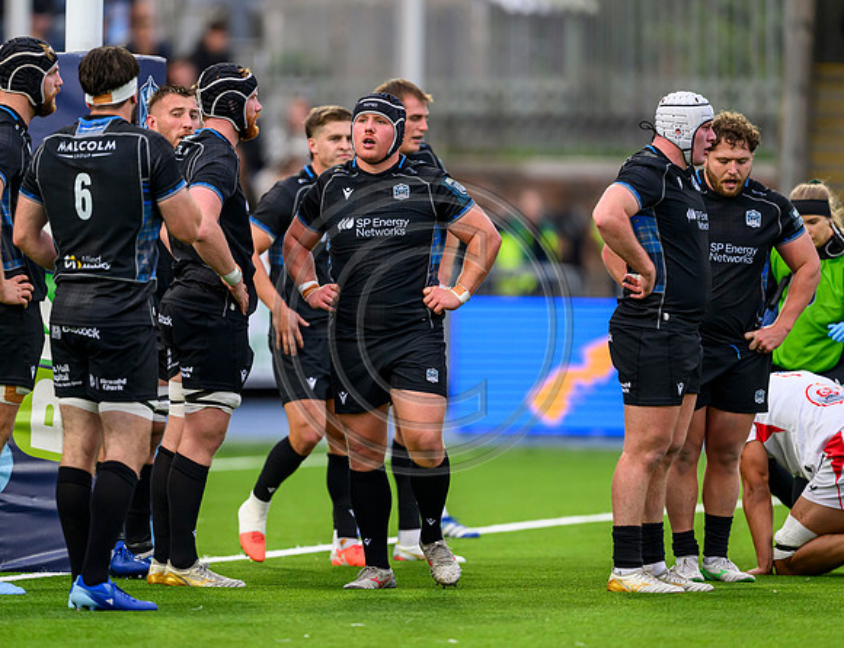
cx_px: 414
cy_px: 311
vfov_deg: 3.3
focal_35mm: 456
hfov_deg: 4.3
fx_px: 11211
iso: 2000
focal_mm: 400
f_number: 3.2
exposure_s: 1/2000
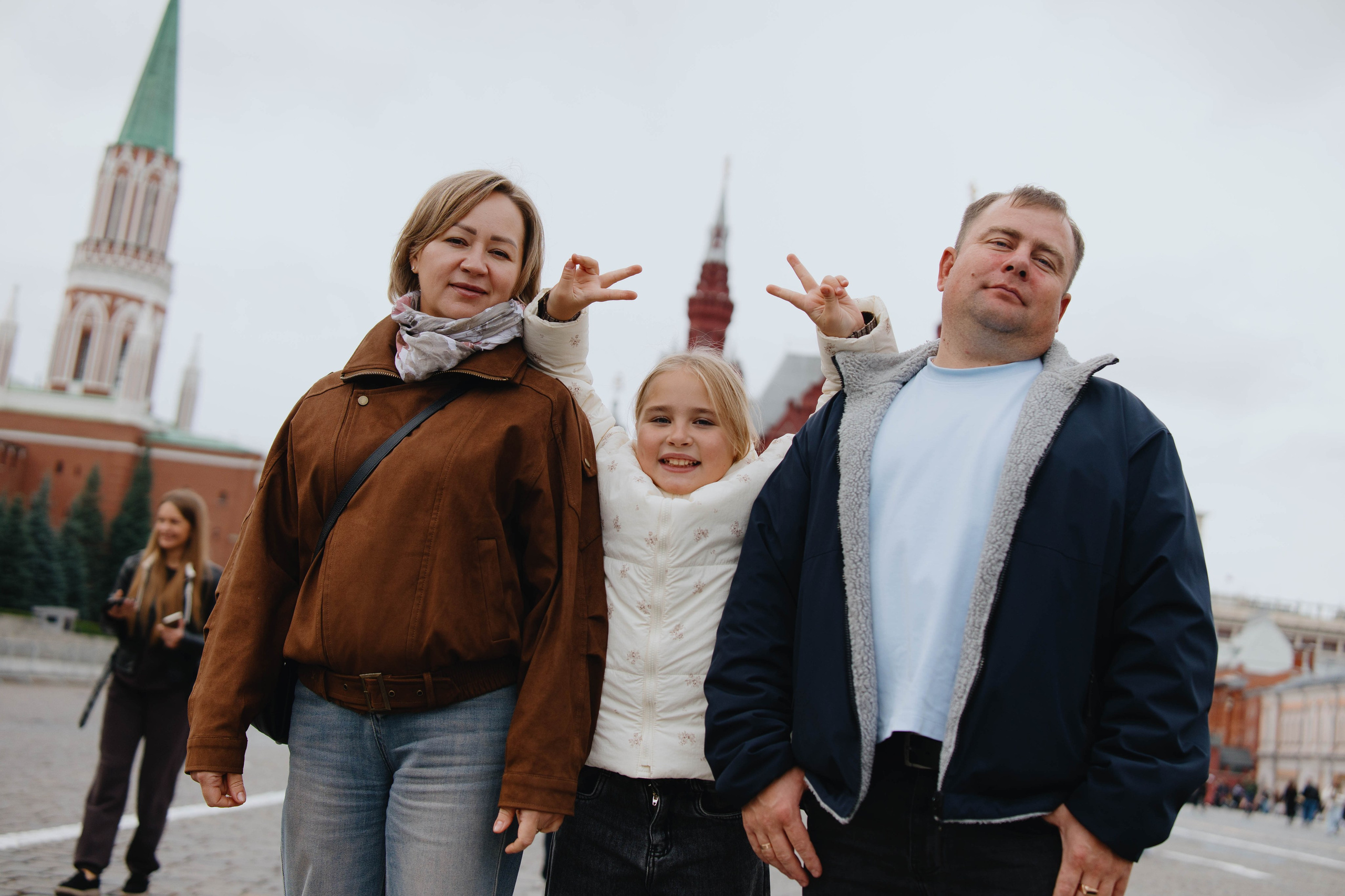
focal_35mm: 40
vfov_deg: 33.0
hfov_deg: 47.9
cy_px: 448
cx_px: 672
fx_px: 1513
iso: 100
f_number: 1.8
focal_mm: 27
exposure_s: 1/2500
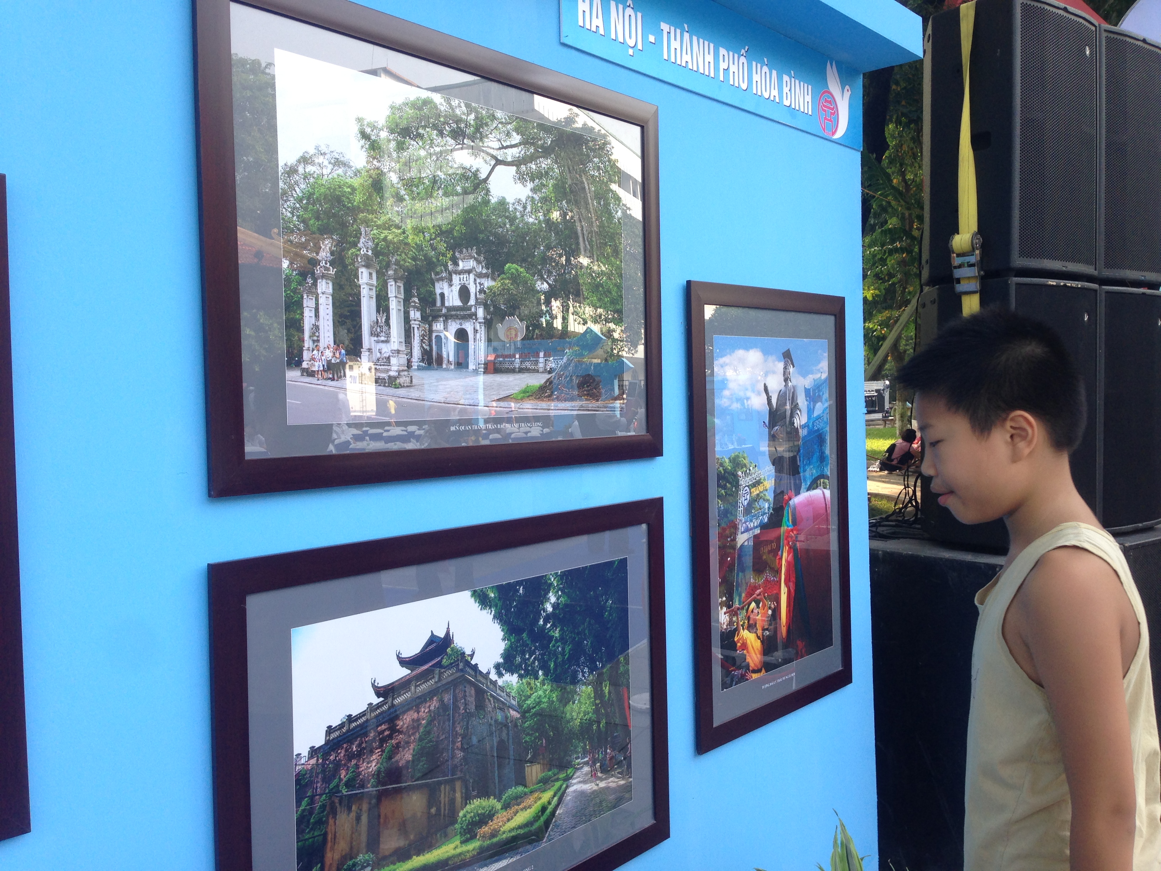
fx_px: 1107
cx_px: 580
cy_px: 436
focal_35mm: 33
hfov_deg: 55.4
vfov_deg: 42.9
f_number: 2.4
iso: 50
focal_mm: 4.12
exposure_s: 1/168
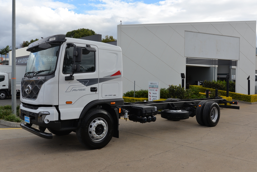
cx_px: 128
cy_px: 86
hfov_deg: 55.8
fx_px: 243
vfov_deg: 38.9
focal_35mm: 34
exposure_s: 1/250
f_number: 8
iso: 160
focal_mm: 34
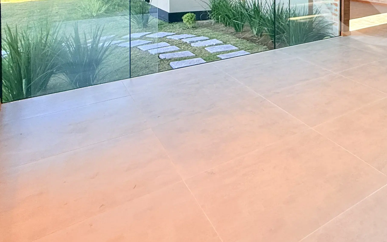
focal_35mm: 33
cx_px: 388
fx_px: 348
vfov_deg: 32.5
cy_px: -39
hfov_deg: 48.0
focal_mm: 2.22
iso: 64
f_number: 2.2
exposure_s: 1/175
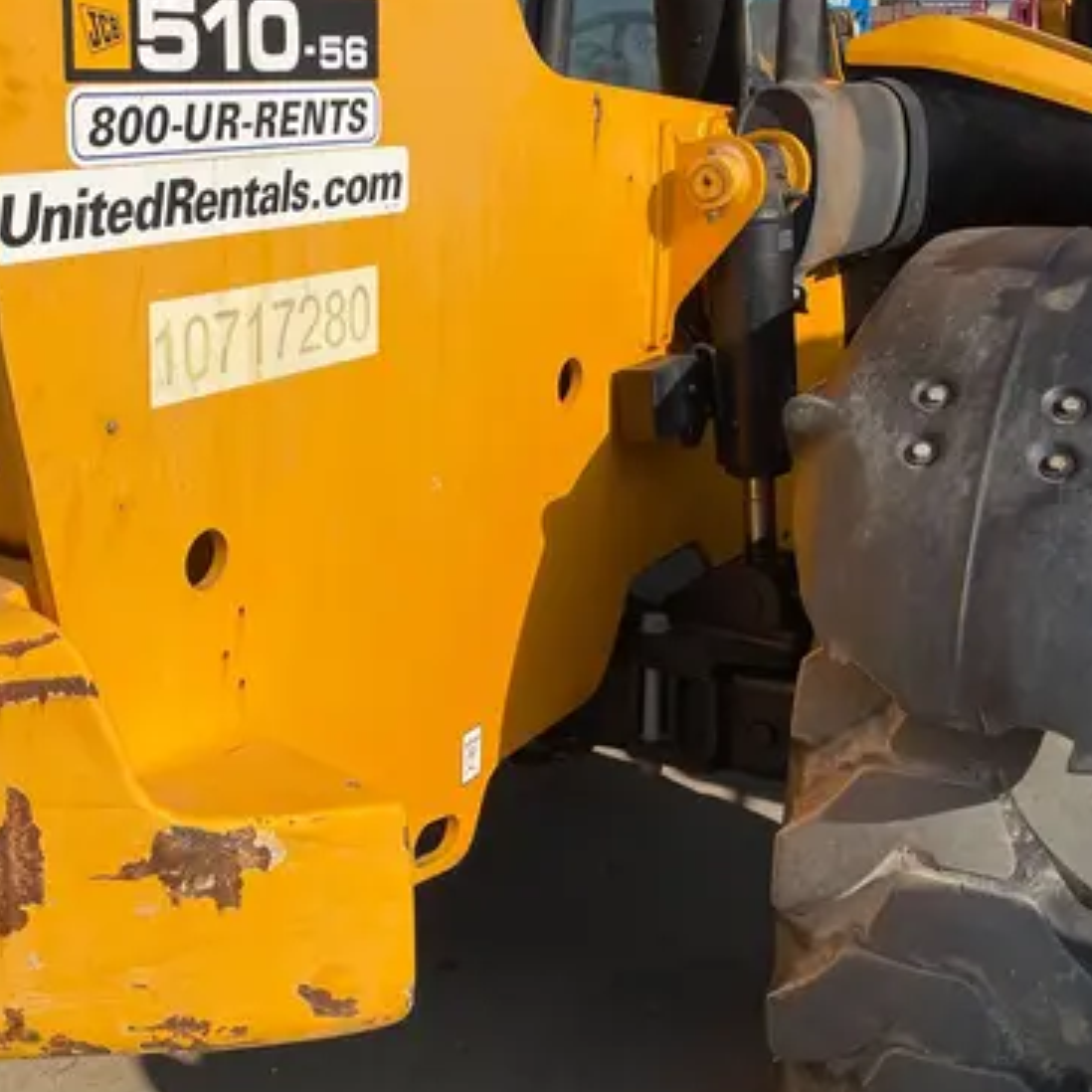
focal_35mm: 46
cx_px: 597
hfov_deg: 36.8
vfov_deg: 36.4
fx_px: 1642
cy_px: 368
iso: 32
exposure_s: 1/4651
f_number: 1.6
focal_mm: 4.2
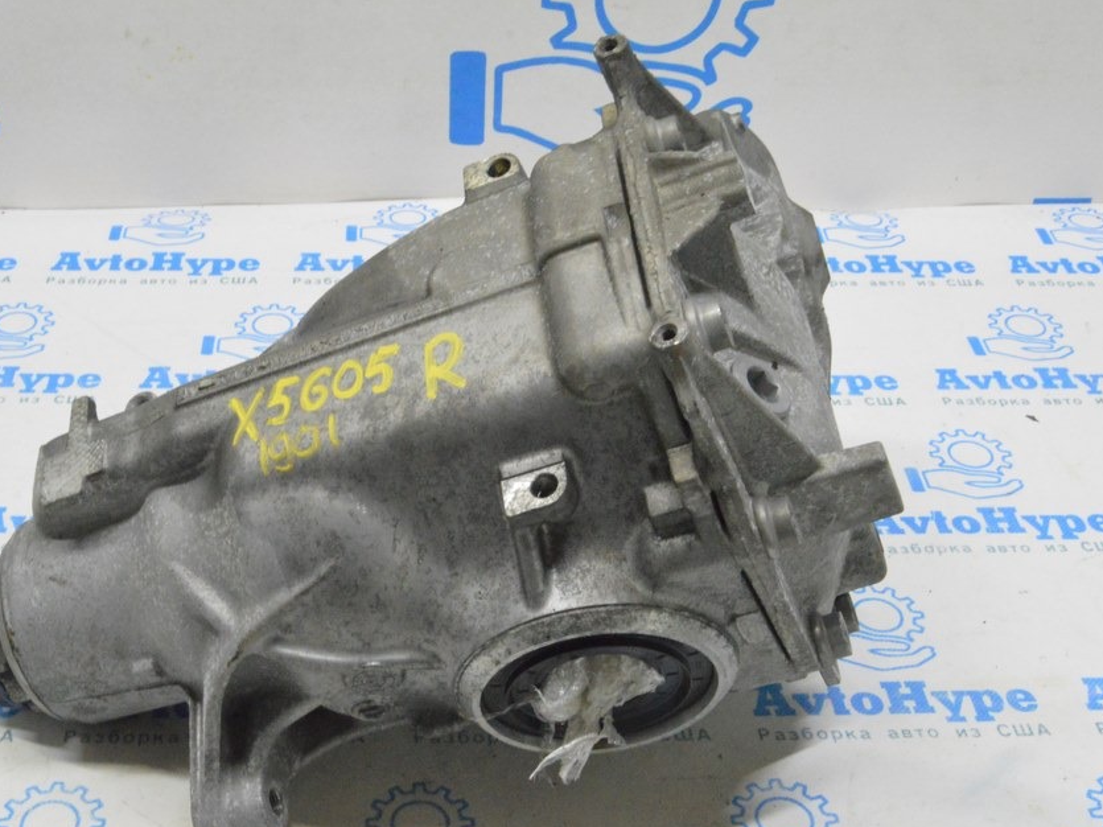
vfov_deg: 27.5
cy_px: 425
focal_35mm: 53
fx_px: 1689
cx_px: 436
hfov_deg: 36.0
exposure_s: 1/20
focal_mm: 30
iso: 6400
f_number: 20
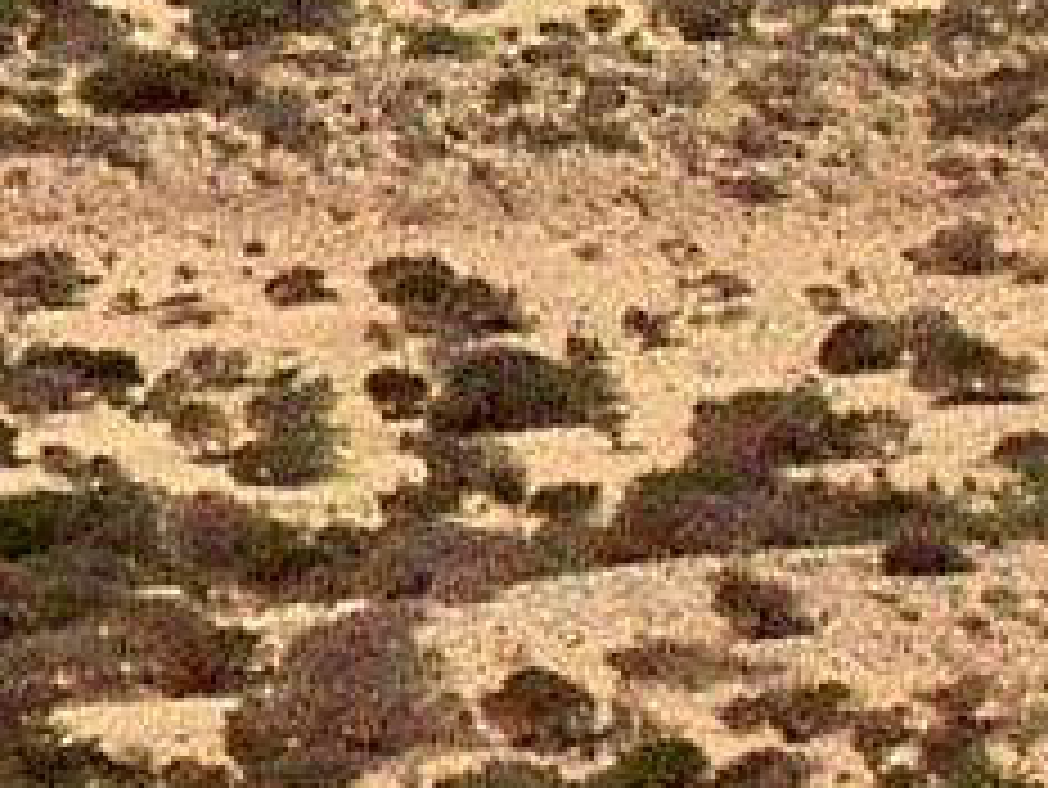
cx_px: -2379
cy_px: -428
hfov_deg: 2.8
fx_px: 21203
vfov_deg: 2.1
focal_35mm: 700
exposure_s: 1/800
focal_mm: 16.8
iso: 200
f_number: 8.3
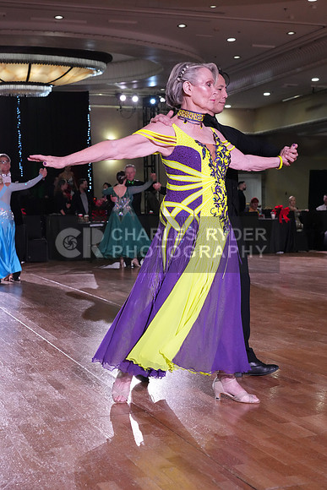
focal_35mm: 54
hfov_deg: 25.1
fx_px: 735
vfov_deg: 36.9
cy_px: 245
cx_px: 164
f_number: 6.3
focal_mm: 54
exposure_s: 1/320
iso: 5000
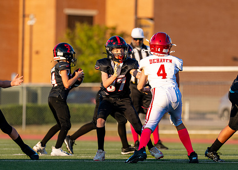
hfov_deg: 4.6
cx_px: 132
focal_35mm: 440
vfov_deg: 3.3
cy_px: 100
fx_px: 2976
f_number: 2.8
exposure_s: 1/1000
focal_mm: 200
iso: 100
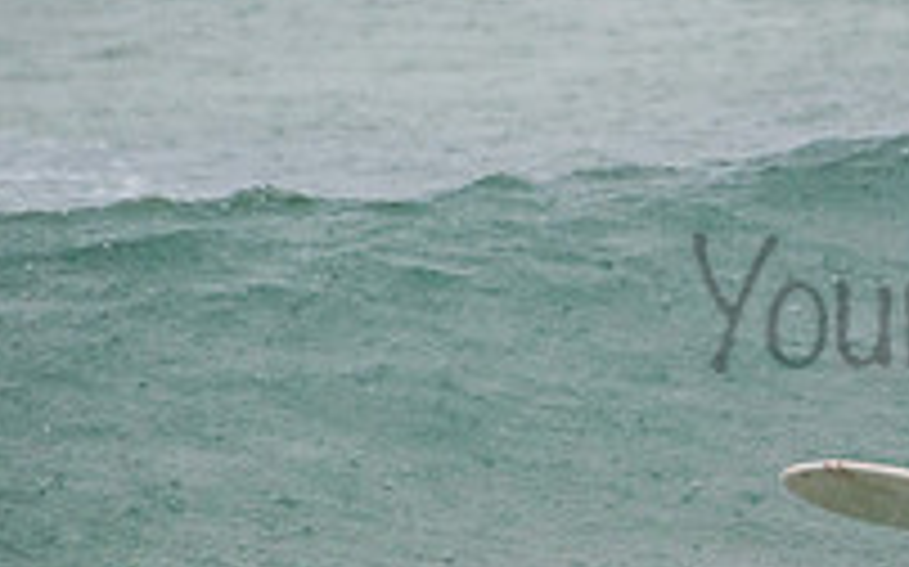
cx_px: 1067
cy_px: 114
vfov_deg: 0.7
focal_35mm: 1790
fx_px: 44319
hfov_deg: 1.2
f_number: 5.6
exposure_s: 1/320
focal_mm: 500
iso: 560
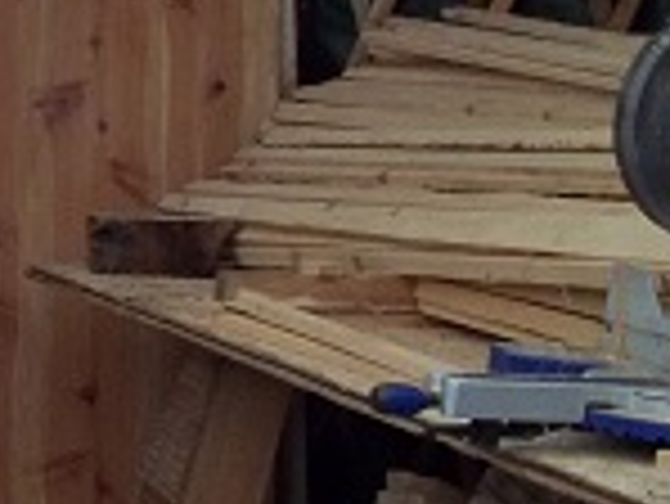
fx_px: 2499
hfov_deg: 13.3
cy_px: 338
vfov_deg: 11.5
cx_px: -643
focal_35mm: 129
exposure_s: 1/30
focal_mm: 5.7
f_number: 2.9
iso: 129
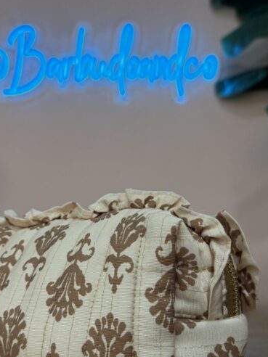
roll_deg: +0.2
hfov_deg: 36.8
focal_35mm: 39
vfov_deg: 47.8
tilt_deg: +7.8
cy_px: 194
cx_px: 119
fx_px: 403
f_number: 1.78
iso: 200
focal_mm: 6.76
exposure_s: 1/159
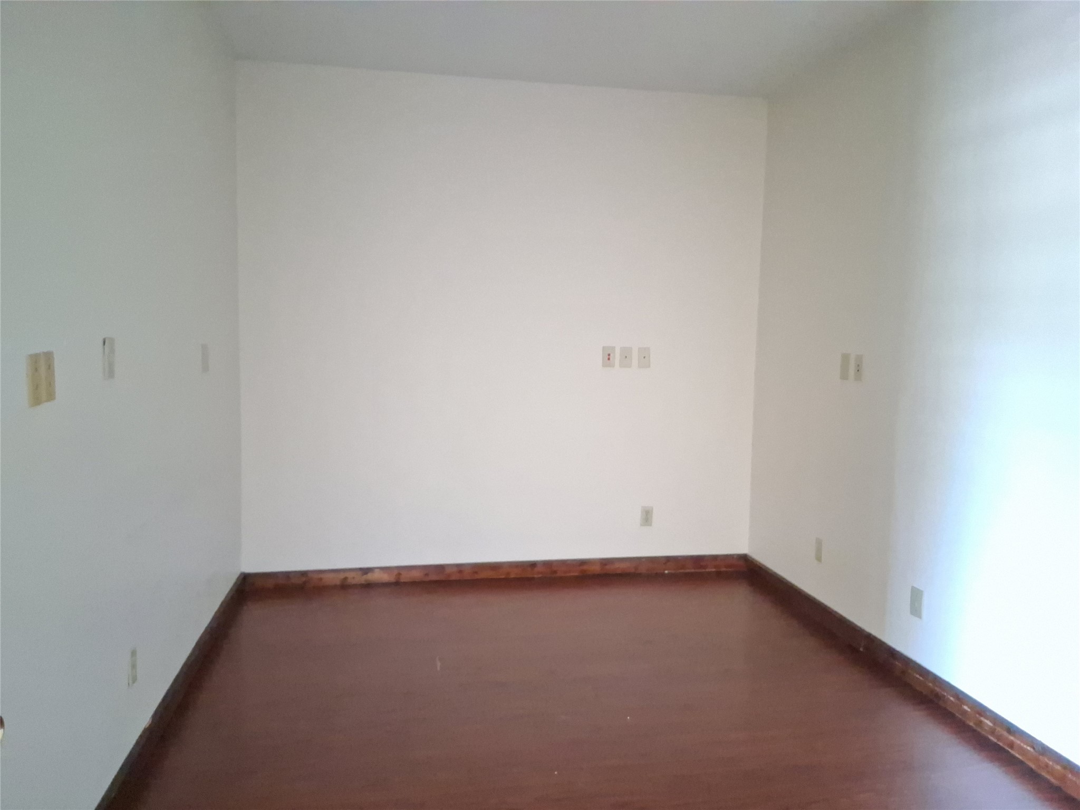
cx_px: 540
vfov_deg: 53.1
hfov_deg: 67.3
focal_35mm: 26
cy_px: 405
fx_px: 811
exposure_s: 1/15
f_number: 1.8
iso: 2000
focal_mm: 3.98
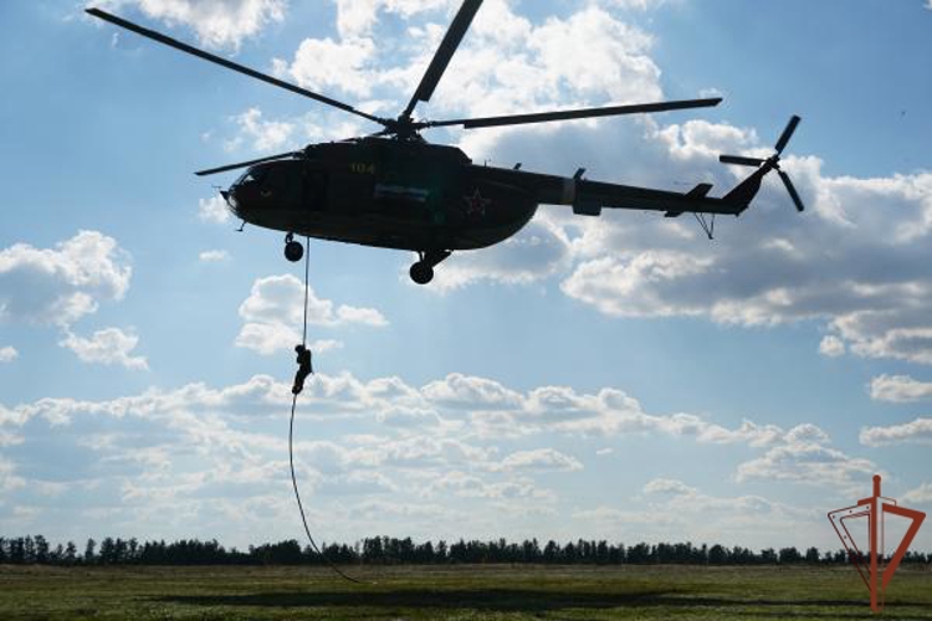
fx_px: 1204
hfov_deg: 42.3
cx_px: 466
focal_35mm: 46
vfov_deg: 28.9
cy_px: 310
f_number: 5.6
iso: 100
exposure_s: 1/1600
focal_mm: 31
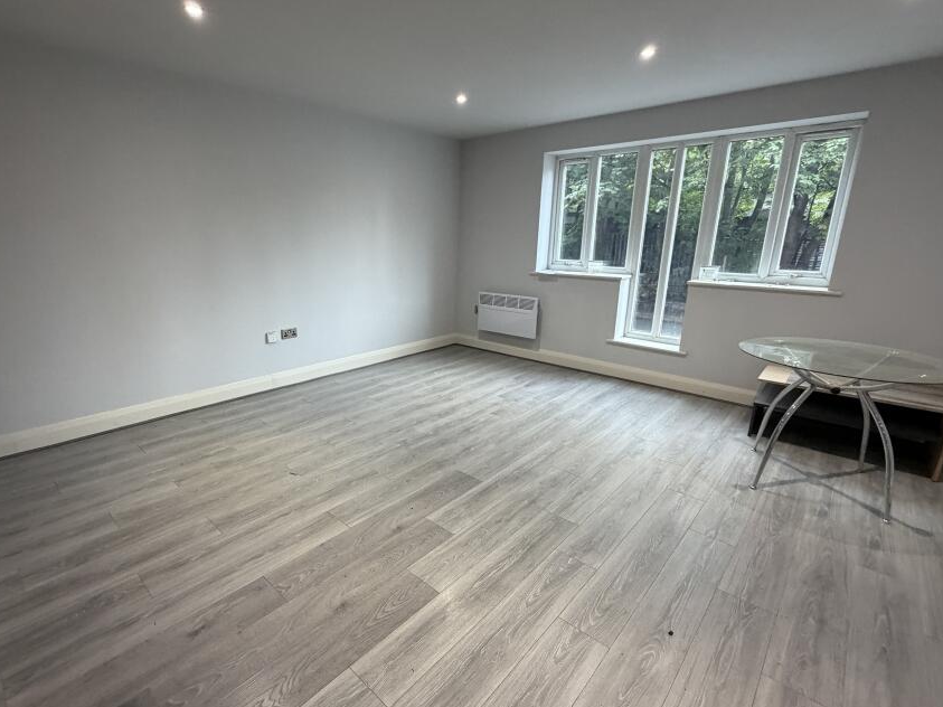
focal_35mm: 17
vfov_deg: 74.7
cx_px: 434
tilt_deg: -13.7
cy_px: 357
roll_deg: +0.7
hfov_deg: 90.9
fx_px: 463
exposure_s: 1/100
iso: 320
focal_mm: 2.22
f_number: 2.2
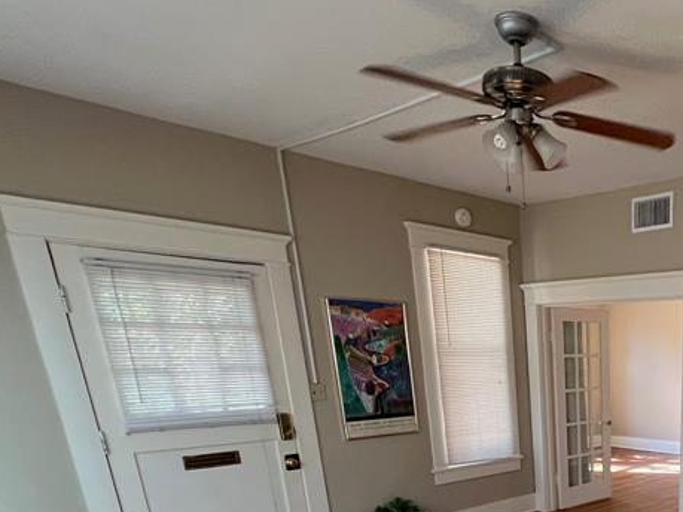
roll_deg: +0.1
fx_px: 572
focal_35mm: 29
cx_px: 637
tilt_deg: -19.6
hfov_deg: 52.7
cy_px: 555
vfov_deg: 39.8
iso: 250
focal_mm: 1.57
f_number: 1.8
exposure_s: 1/66
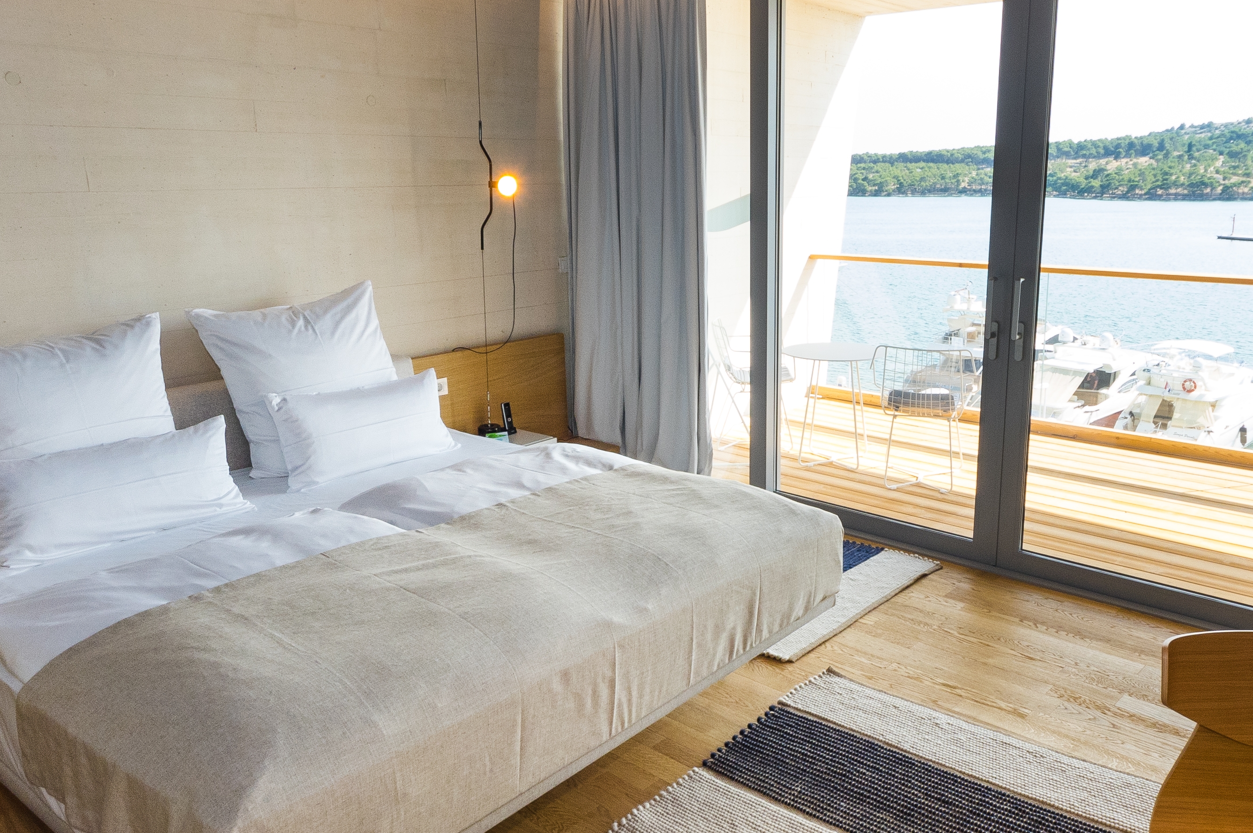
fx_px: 939
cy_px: 391
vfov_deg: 47.8
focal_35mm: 27
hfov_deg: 67.0
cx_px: 724
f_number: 9
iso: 200
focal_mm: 8
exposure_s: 1/50
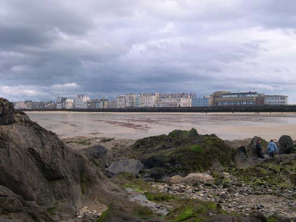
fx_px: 325
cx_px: 148
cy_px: 111
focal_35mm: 38
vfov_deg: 37.7
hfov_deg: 49.0
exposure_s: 1/144
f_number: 7.6
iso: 100
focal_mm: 8
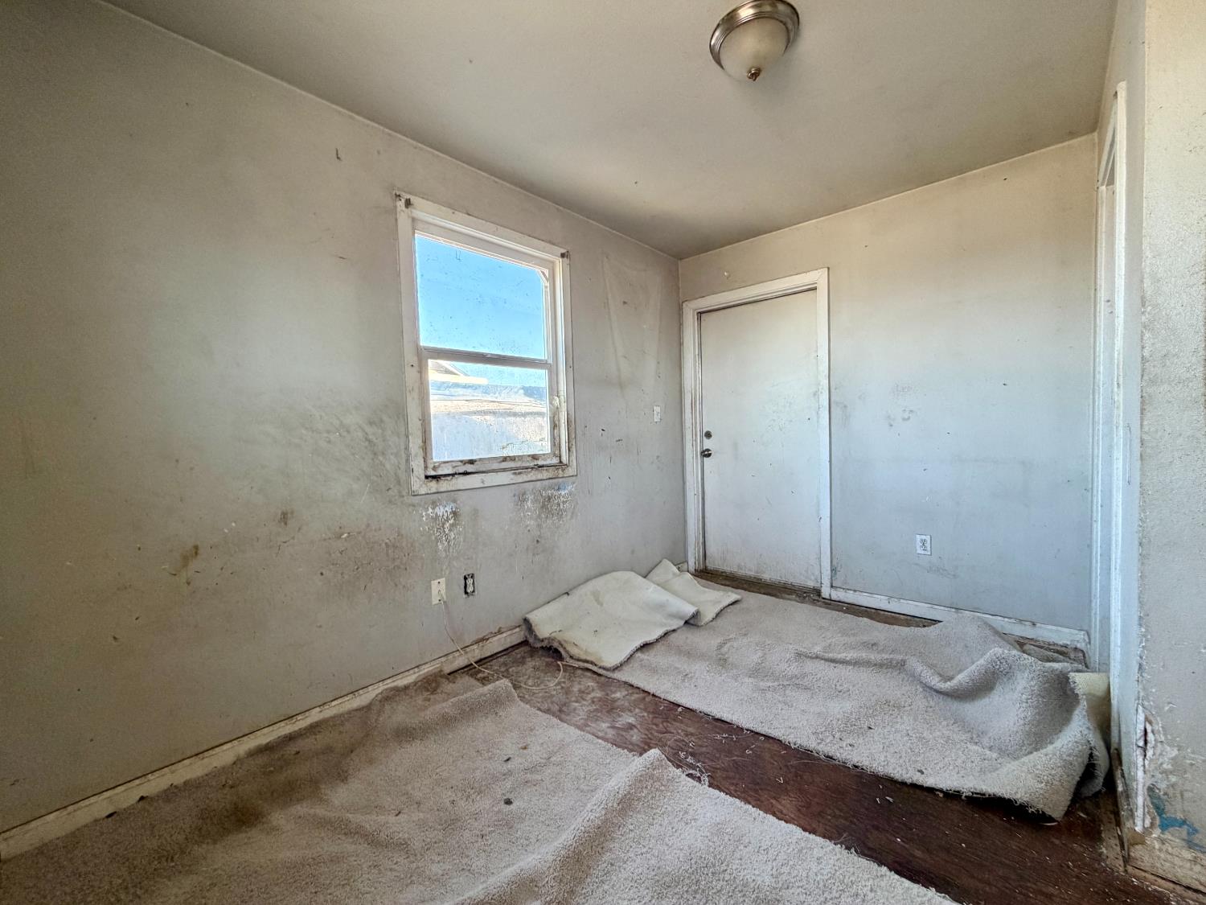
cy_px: 452
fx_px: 488
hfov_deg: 102.1
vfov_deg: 85.7
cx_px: 603
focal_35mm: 14
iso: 320
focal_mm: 2.22
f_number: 2.2
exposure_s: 1/120
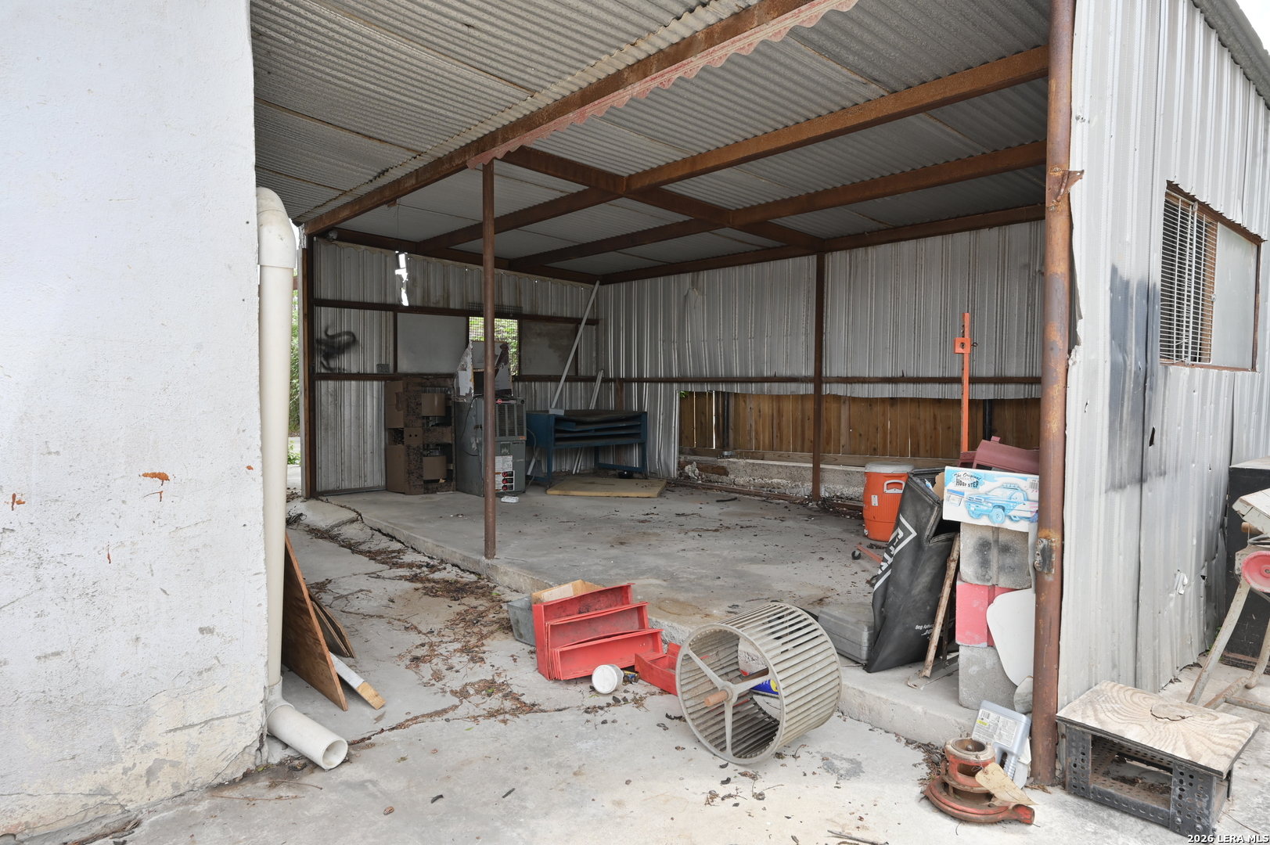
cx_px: 635
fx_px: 740
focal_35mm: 21
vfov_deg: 59.4
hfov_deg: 81.2
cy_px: 422
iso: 1250
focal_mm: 21
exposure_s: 1/320
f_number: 11
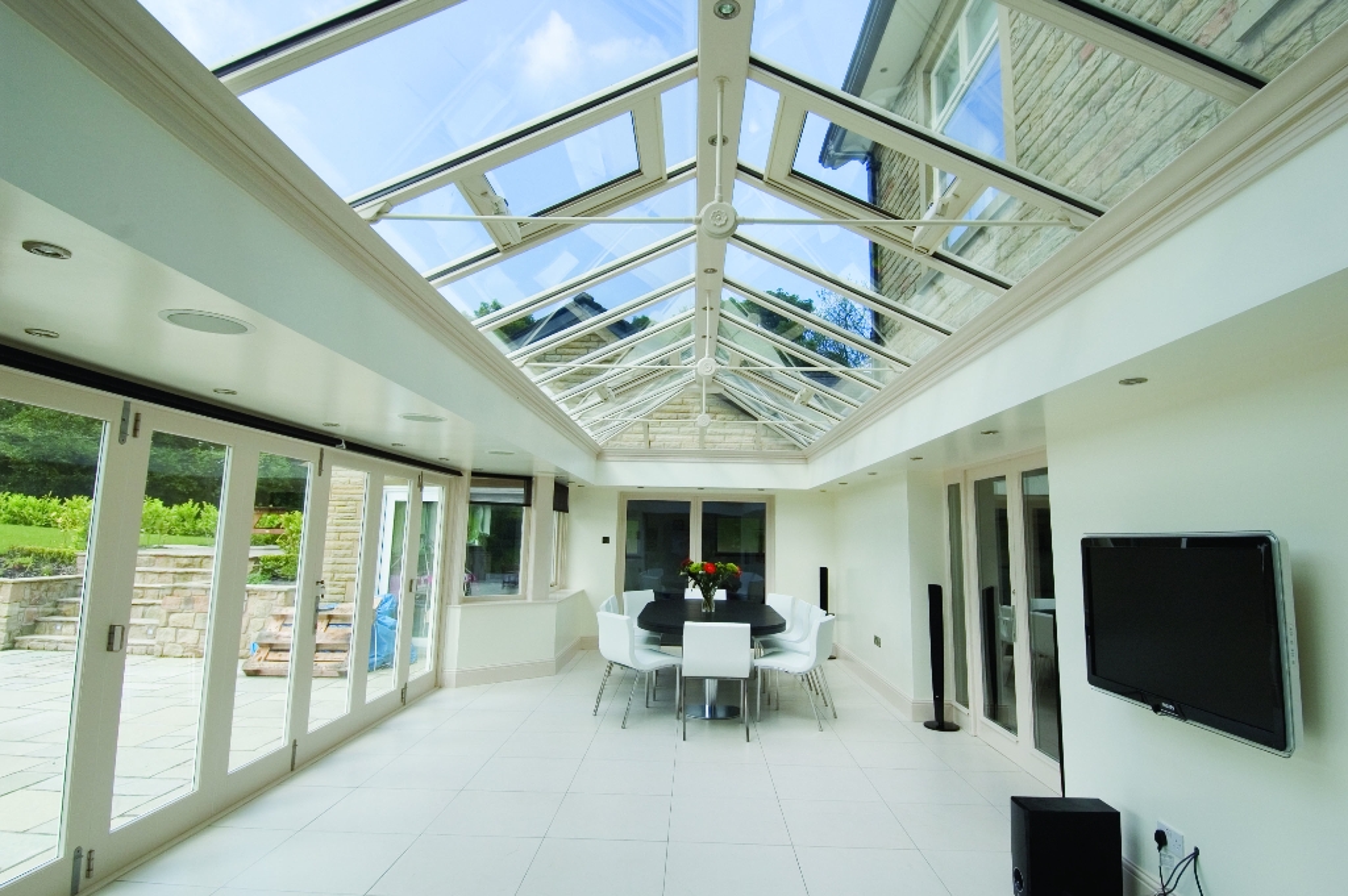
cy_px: 448
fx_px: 673
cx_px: 674
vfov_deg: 67.3
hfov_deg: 90.0
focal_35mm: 18
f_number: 7.1
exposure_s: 1/200
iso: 200
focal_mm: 12
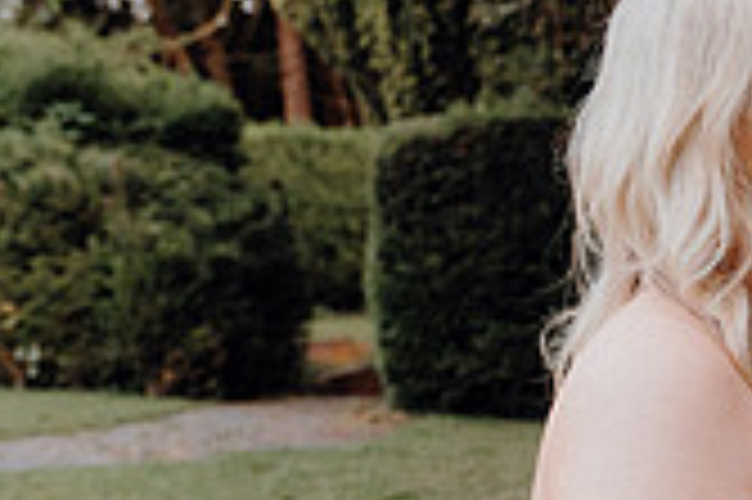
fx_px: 2108
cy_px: 421
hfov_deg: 18.2
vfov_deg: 13.4
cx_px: 1090
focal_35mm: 101
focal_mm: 29
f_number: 3.5
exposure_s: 1/160
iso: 3200
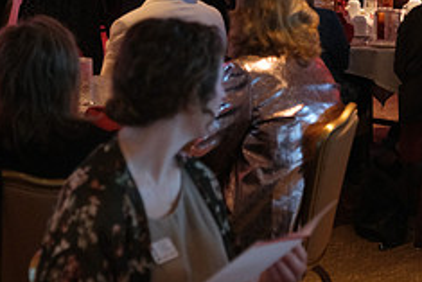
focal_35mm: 116
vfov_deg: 11.8
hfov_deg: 17.6
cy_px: 30
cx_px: 296
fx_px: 1361
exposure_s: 1/125
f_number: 2.8
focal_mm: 31.1
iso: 1600
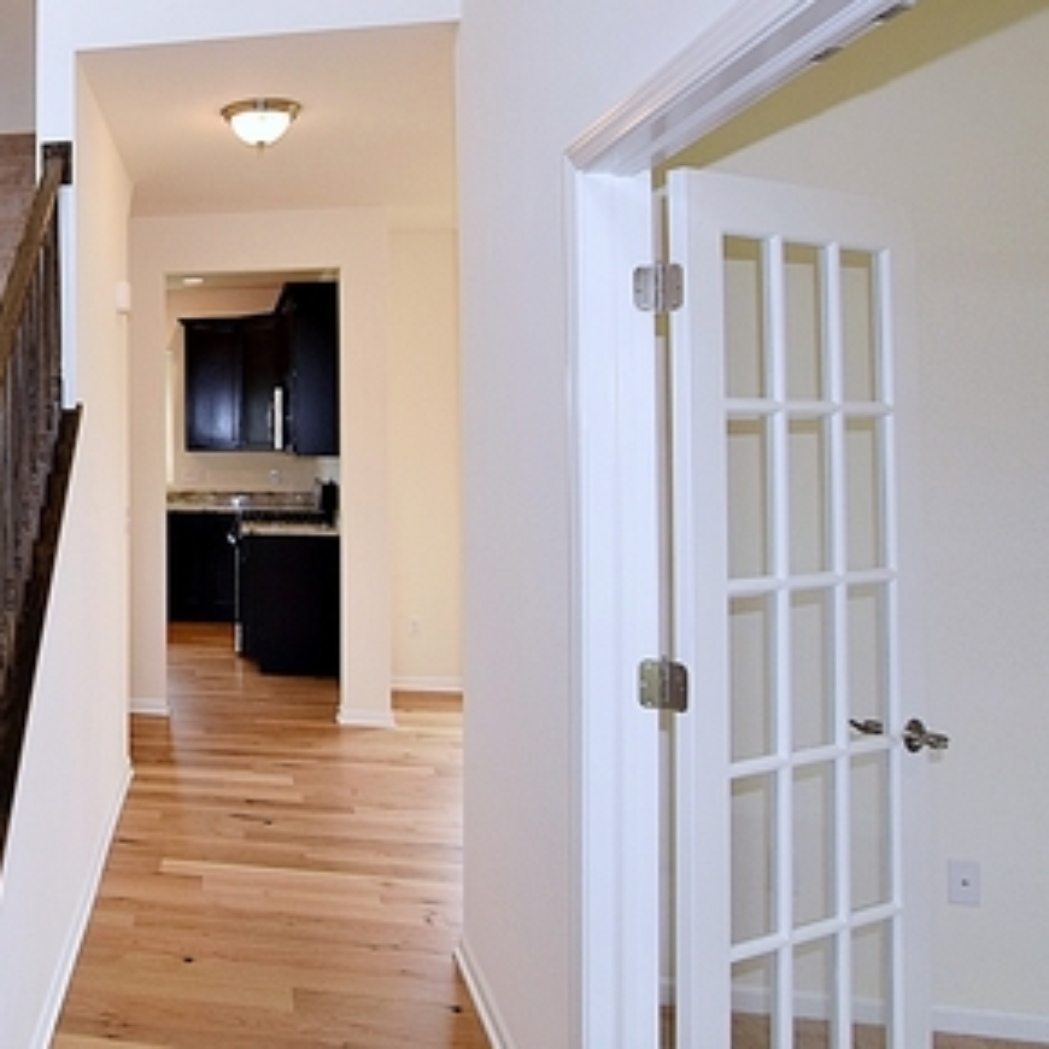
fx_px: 1061
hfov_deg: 44.0
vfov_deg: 52.0
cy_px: 389
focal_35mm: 31
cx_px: -25
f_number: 5.6
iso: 800
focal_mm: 11
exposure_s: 1/125
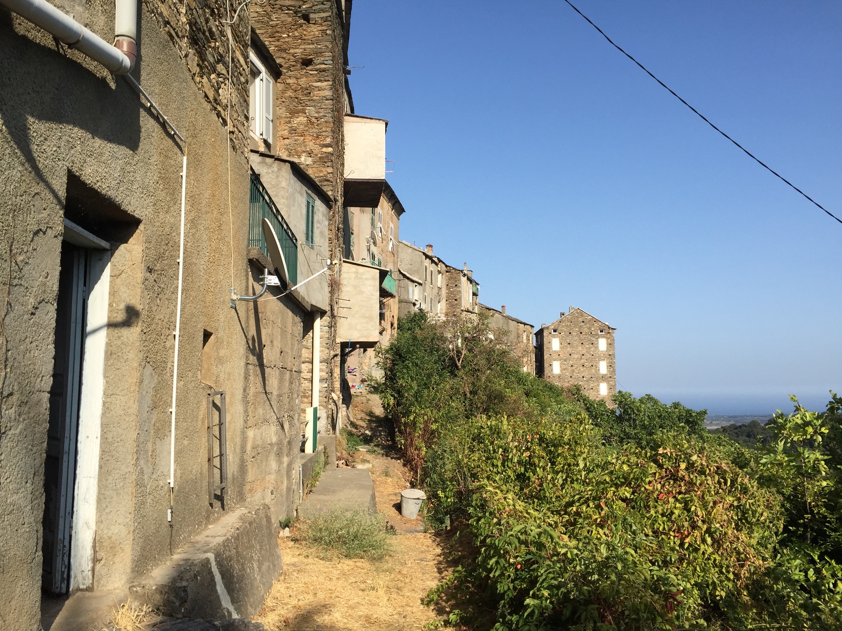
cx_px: 421
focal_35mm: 29
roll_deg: +0.0
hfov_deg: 61.7
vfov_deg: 48.2
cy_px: 316
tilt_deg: +6.9
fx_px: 705
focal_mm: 4.15
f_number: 2.2
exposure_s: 1/2083
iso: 32
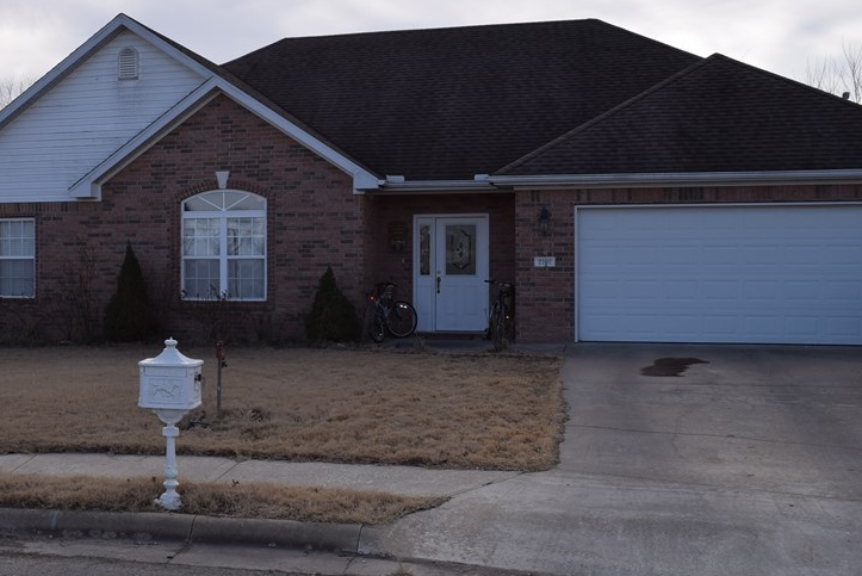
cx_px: 267
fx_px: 1078
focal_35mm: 45
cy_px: 274
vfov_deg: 29.9
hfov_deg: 42.8
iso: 100
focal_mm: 20
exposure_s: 1/200
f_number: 9
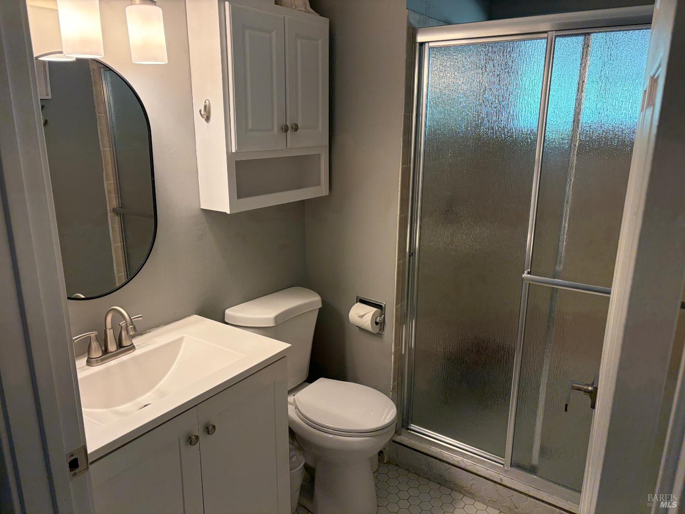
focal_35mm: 26
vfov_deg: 53.1
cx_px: 342
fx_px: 515
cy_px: 257
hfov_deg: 67.3
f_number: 1.6
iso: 160
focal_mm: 5.96
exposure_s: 1/120
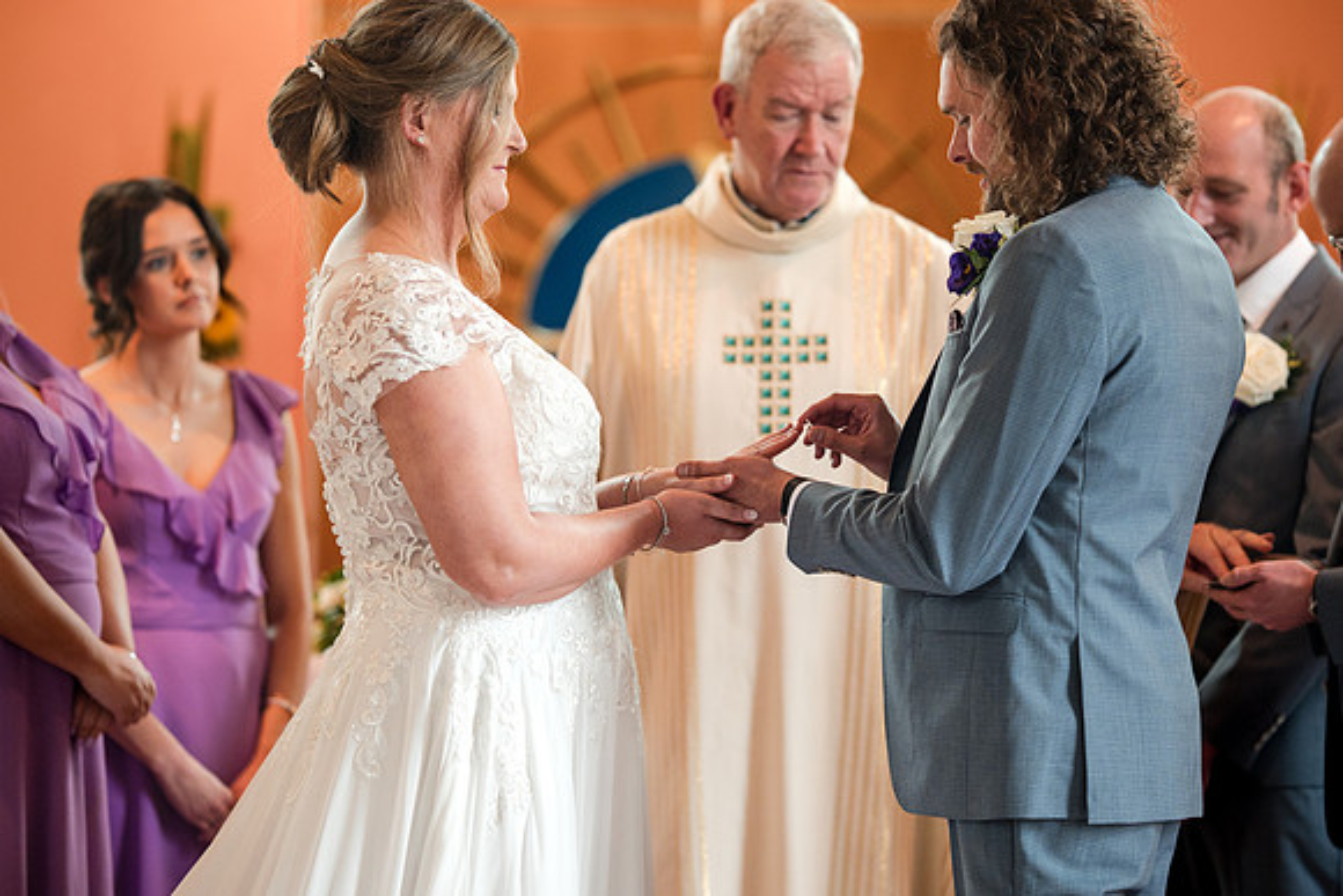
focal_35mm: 127
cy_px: 448
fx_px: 4739
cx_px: 672
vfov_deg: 10.8
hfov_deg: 16.1
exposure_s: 1/500
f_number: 1.4
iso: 640
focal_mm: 85
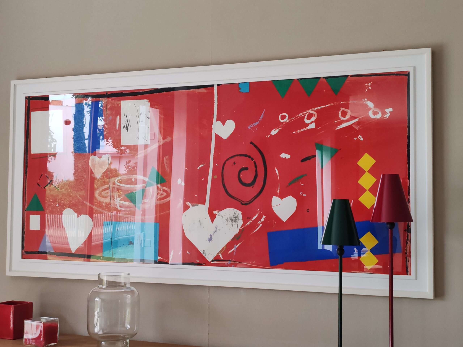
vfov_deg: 26.6
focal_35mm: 55
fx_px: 736
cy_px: 174
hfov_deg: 34.9
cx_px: 232
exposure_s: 1/100
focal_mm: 6.12
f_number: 1.9
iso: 1000
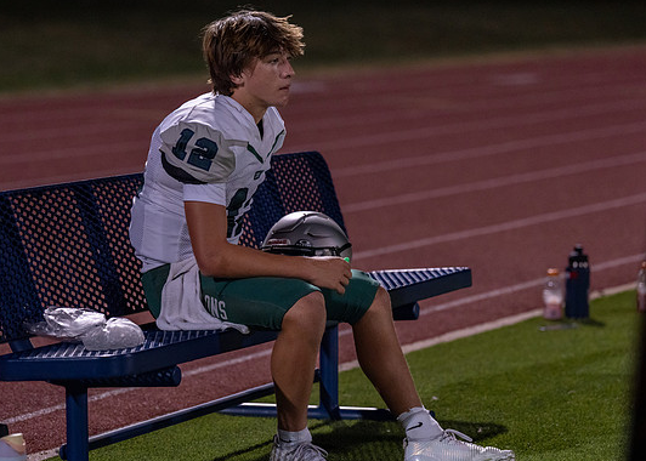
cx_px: 277
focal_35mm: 177
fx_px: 3247
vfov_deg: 8.1
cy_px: 236
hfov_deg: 11.4
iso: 2000
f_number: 2.8
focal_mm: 125
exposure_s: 1/1000
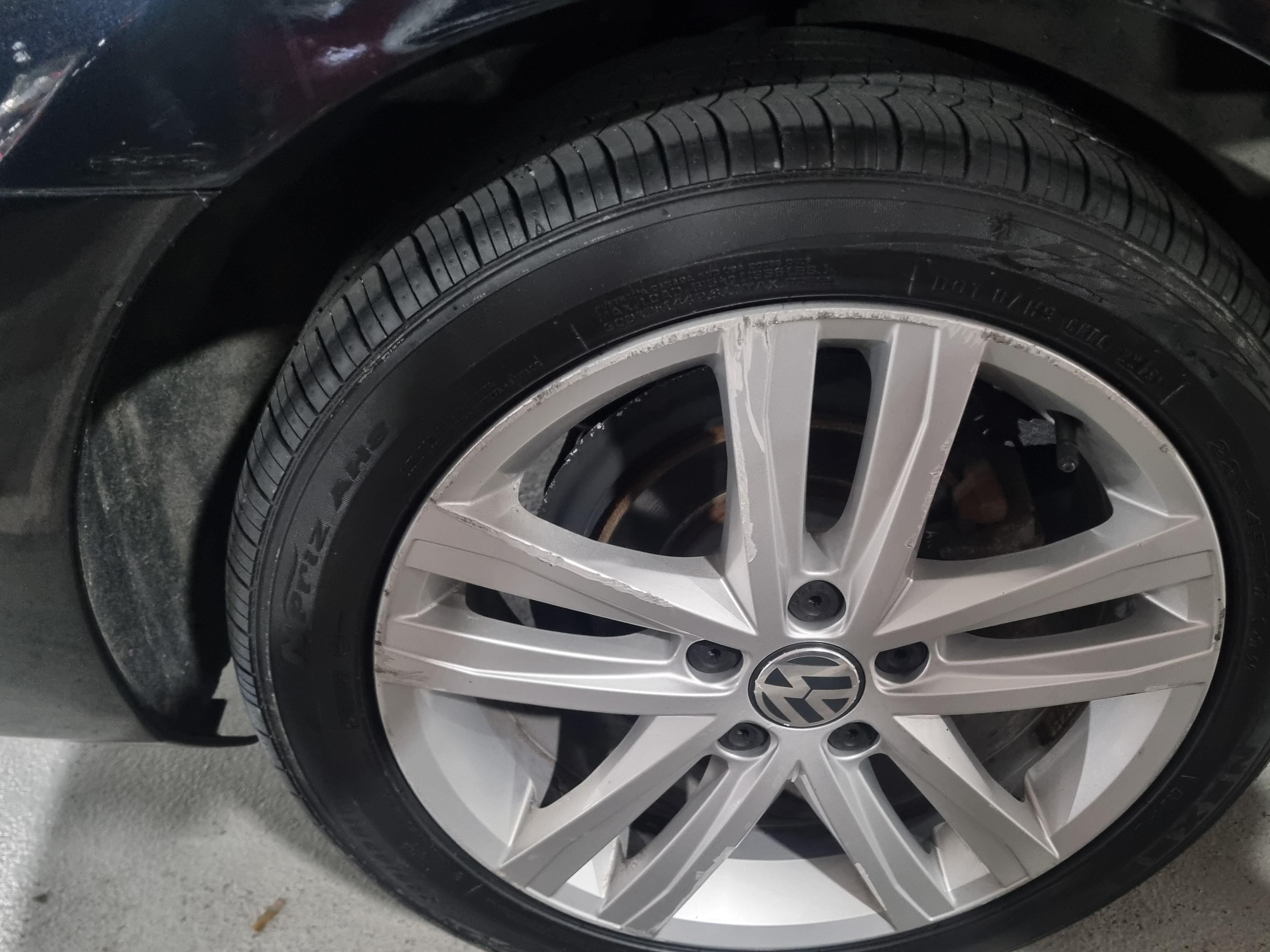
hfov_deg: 58.1
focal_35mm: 31
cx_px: 734
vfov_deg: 45.3
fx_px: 1137
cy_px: 557
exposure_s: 1/24
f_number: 1.8
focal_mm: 5.4
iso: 640
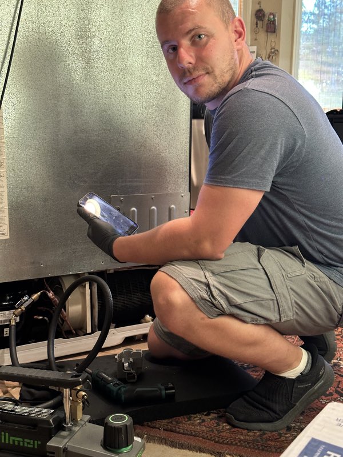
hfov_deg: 30.3
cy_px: 228
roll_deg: -1.0
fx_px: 634
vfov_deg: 39.7
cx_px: 172
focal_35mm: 48
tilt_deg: -9.5
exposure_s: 1/40
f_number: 1.78
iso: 320
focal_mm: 6.86
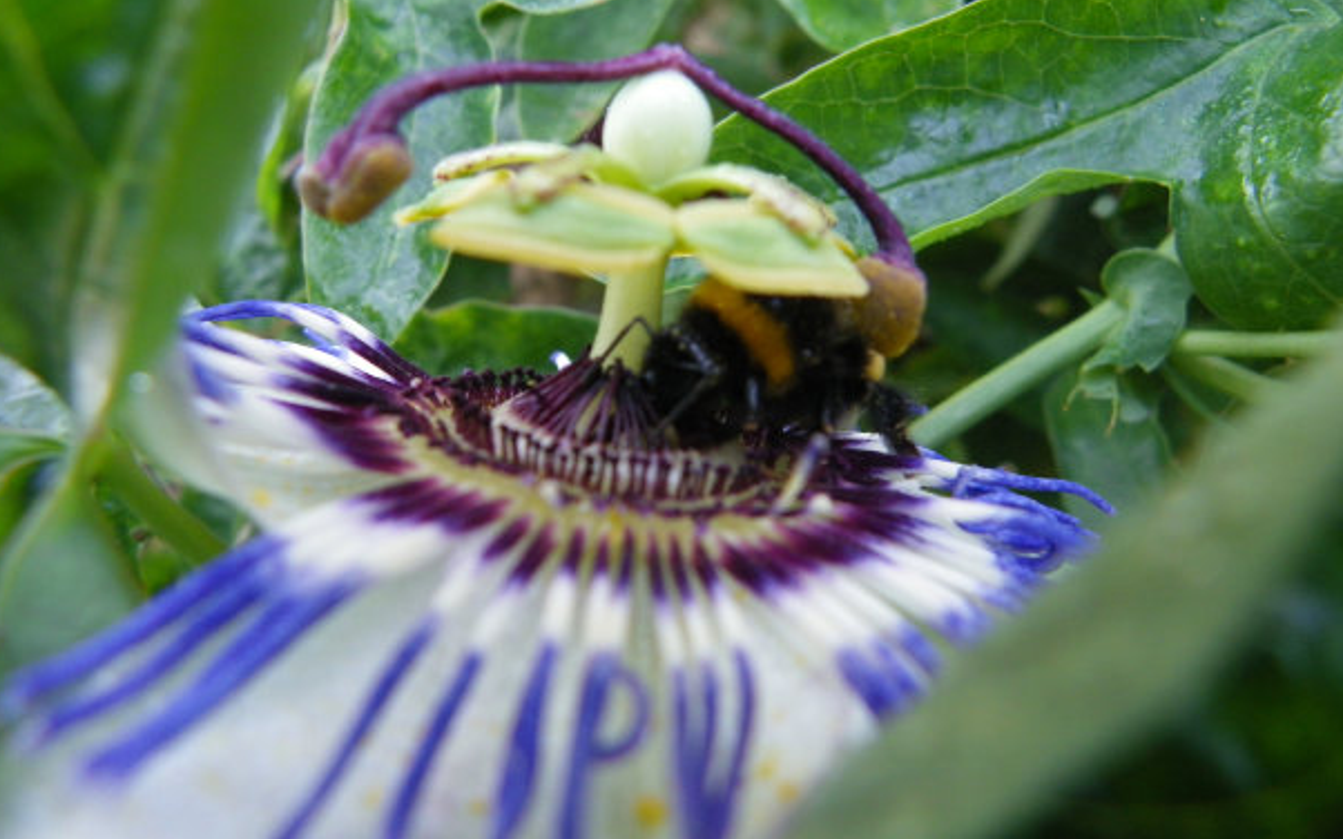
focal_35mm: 28
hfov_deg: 66.5
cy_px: 405
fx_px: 1025
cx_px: 669
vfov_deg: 44.5
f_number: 2.8
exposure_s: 1/60
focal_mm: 4.6
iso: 160
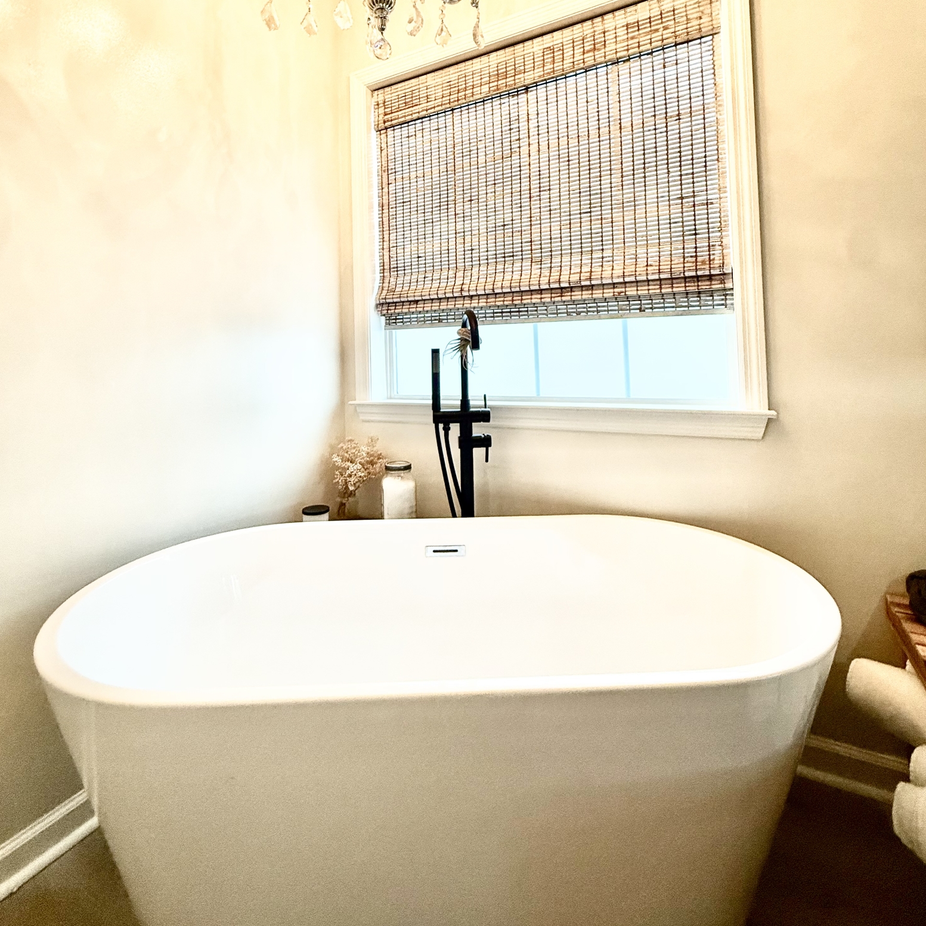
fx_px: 515
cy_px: 343
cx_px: 456
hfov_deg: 84.0
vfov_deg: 82.2
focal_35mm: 17
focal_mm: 2.22
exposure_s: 1/120
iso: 160
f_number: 2.2
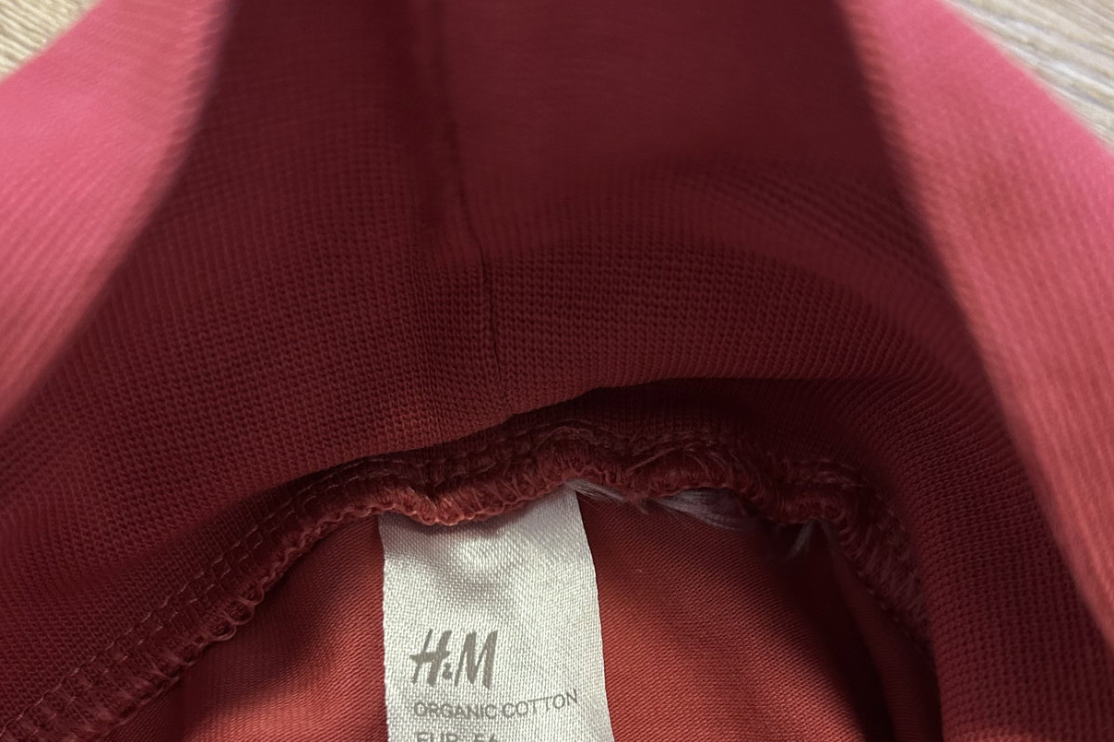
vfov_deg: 34.8
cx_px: 545
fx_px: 1145
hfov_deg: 51.9
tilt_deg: -76.1
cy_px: 593
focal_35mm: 37
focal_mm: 5.7
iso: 160
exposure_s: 1/50
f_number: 1.5
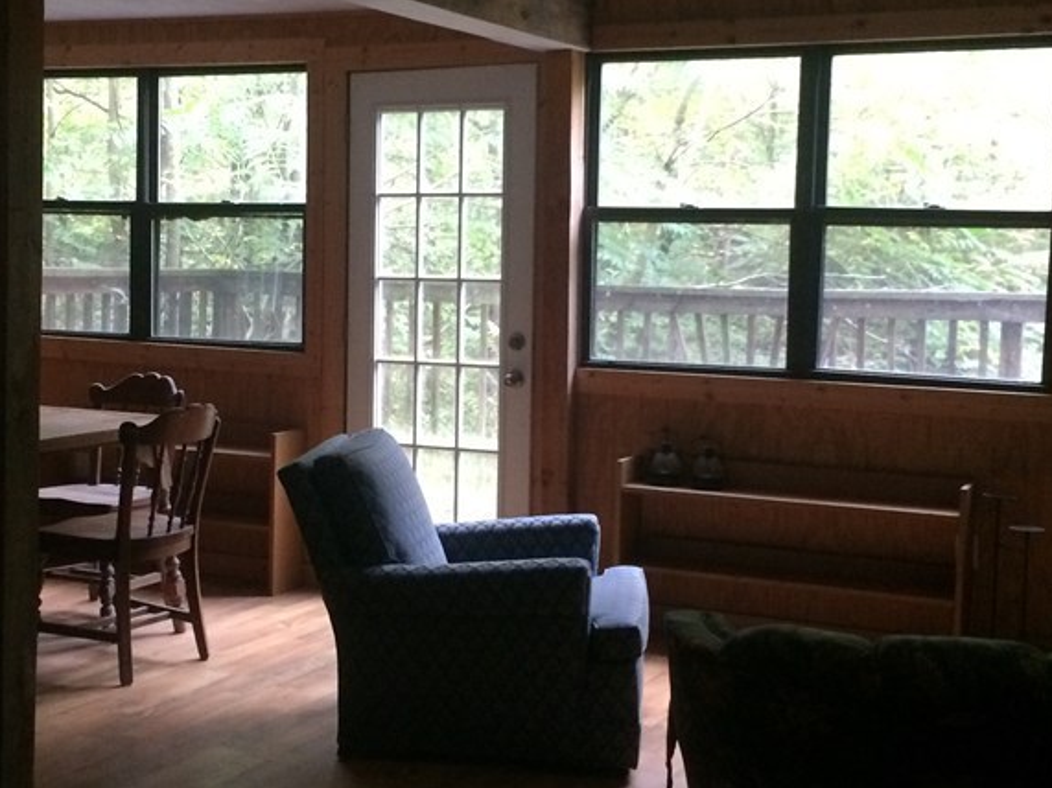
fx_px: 1580
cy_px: 379
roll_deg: -1.8
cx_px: 470
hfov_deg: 36.8
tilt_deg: -2.4
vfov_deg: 28.0
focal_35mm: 52
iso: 320
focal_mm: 4.15
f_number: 2.2
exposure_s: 1/30
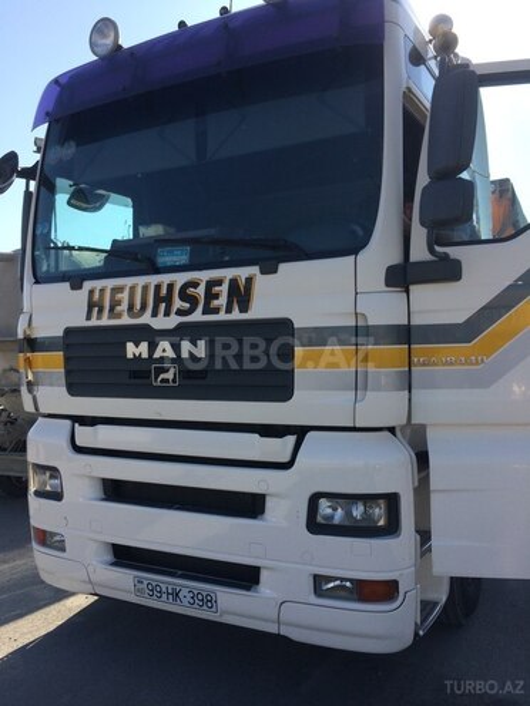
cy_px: 353
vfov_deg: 61.7
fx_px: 592
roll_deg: +1.5
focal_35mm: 29
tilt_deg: -1.7
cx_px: 265
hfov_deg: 48.2
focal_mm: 4.15
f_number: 2.2
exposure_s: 1/1368
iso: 32
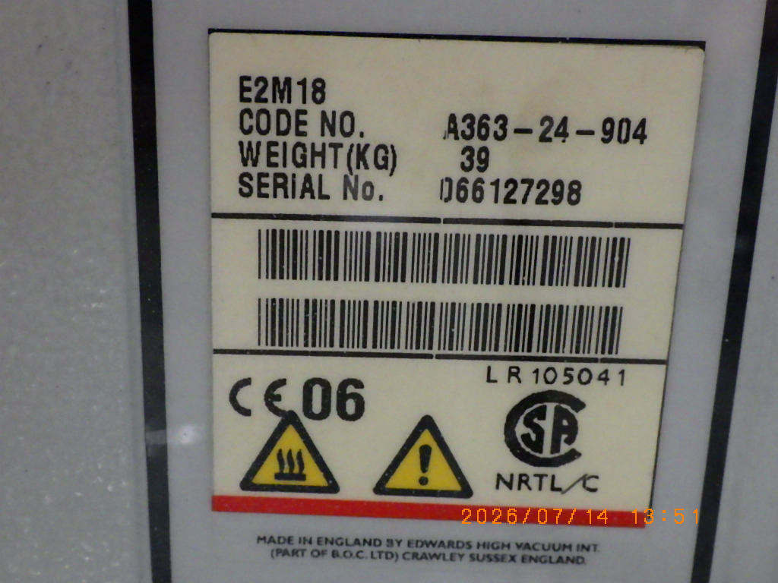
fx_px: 1146
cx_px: 389
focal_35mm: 51
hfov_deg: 37.5
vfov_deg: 28.6
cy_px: 292
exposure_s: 1/40
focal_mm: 9.1
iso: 1600
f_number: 4.4
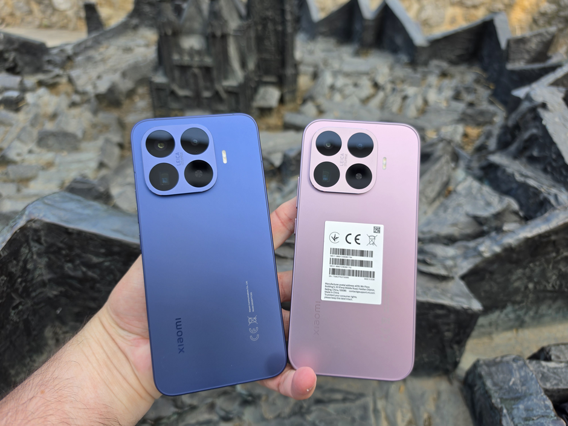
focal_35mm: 23
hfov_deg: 73.9
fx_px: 377
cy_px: 213
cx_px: 284
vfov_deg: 58.9
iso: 20
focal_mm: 6.5
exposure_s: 1/180
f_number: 1.4
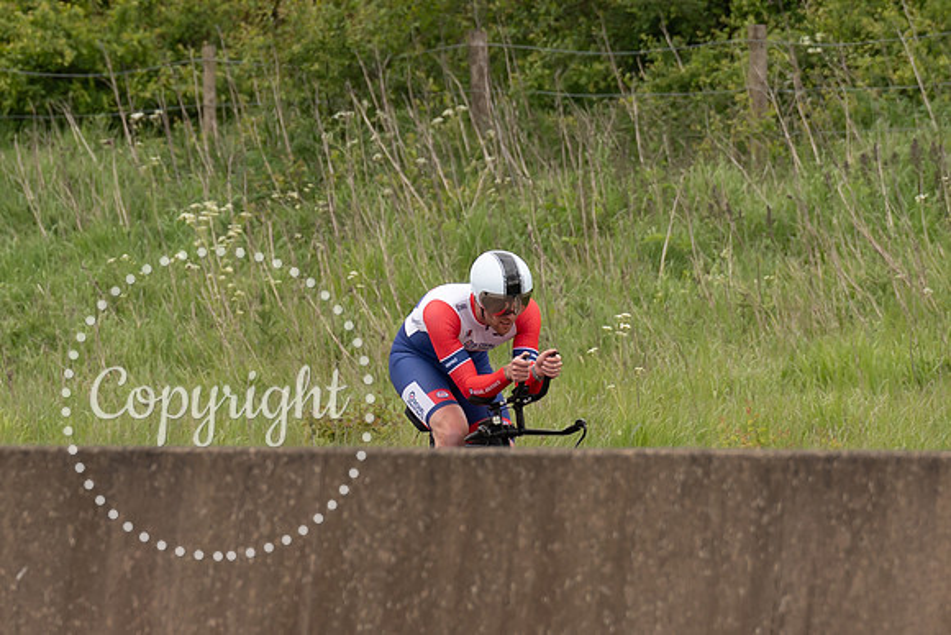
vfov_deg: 2.0
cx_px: 355
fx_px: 17862
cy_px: 270
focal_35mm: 676
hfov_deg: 3.0
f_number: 4
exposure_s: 1/1000
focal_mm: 200
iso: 250
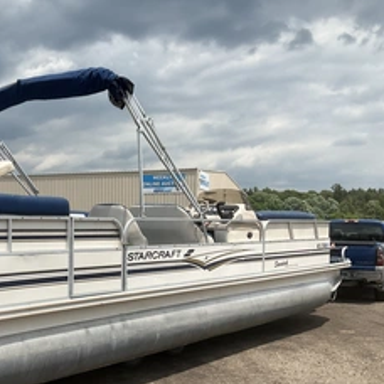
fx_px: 565
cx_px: 79
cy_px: 239
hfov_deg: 36.3
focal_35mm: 45
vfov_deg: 37.3
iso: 25
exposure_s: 1/2959
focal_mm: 3
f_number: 1.8
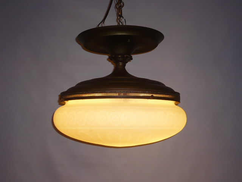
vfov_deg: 26.6
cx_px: 121
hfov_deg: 34.9
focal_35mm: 55
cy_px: 91
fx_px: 385
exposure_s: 1/30
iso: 100
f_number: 3
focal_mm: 6.6
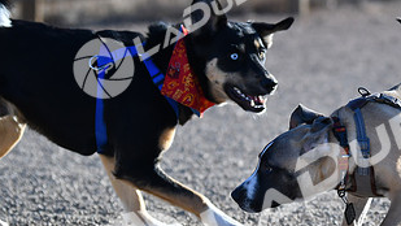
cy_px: 136
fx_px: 2701
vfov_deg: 4.8
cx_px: 374
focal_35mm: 254
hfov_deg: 8.5
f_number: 2.8
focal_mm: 86
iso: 320
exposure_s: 1/4000
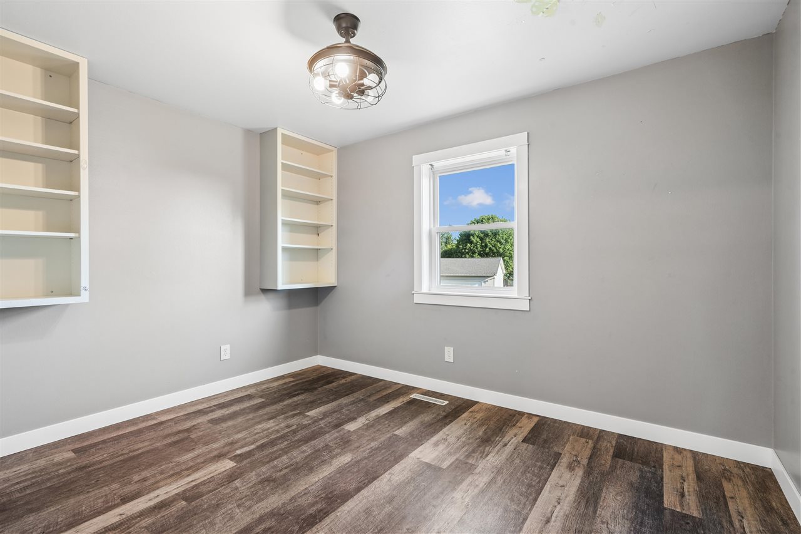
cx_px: 400
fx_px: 356
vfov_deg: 73.7
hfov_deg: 96.7
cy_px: 267
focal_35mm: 16
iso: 400
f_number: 10
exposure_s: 1/6
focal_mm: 16
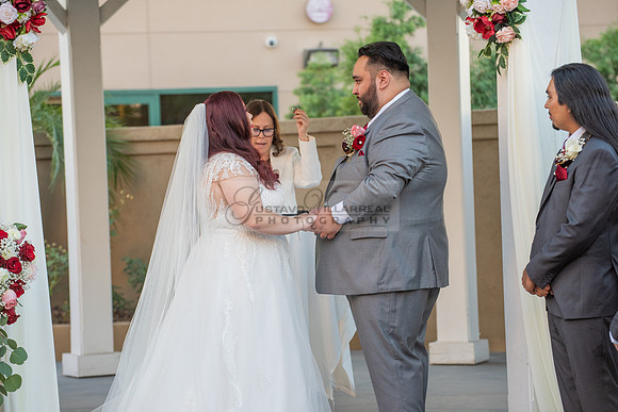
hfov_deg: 14.7
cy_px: 206
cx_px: 309
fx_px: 2404
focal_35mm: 140
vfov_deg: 9.8
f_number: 4
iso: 800
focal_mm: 140
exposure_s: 1/320
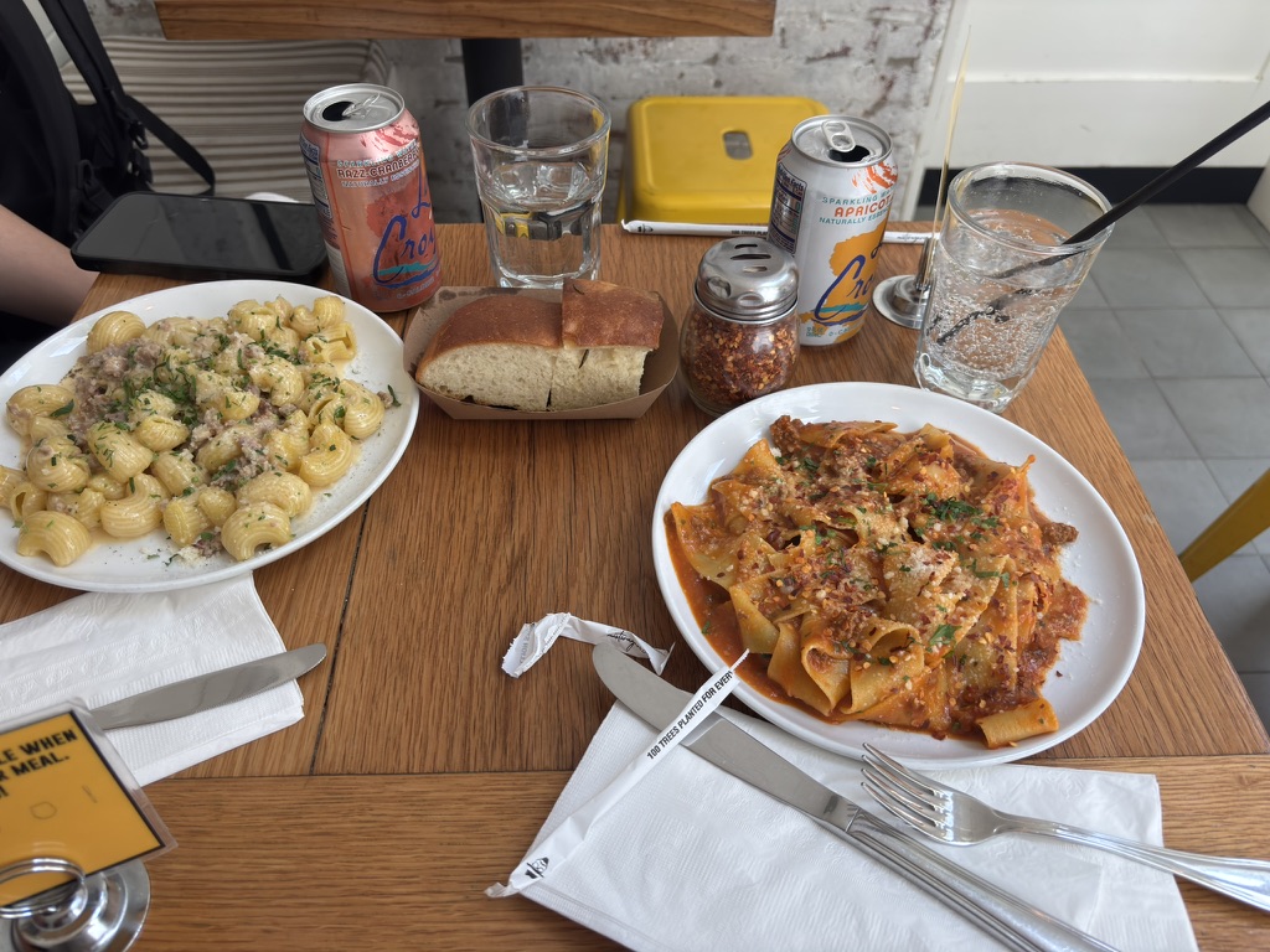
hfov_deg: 67.3
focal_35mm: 26
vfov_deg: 53.1
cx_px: 635
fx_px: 954
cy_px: 476
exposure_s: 1/159
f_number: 1.6
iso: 40
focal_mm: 5.96
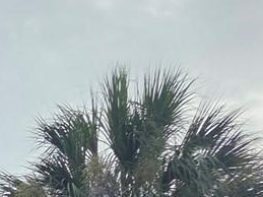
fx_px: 1078
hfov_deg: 11.4
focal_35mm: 142
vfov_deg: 9.1
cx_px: -380
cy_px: 514
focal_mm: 5.4
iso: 80
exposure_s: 1/3618
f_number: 1.8
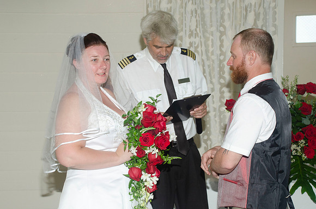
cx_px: 145
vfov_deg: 18.8
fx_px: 633
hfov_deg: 28.0
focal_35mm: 72
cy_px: 101
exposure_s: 1/250
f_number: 5.6
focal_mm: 44
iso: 400
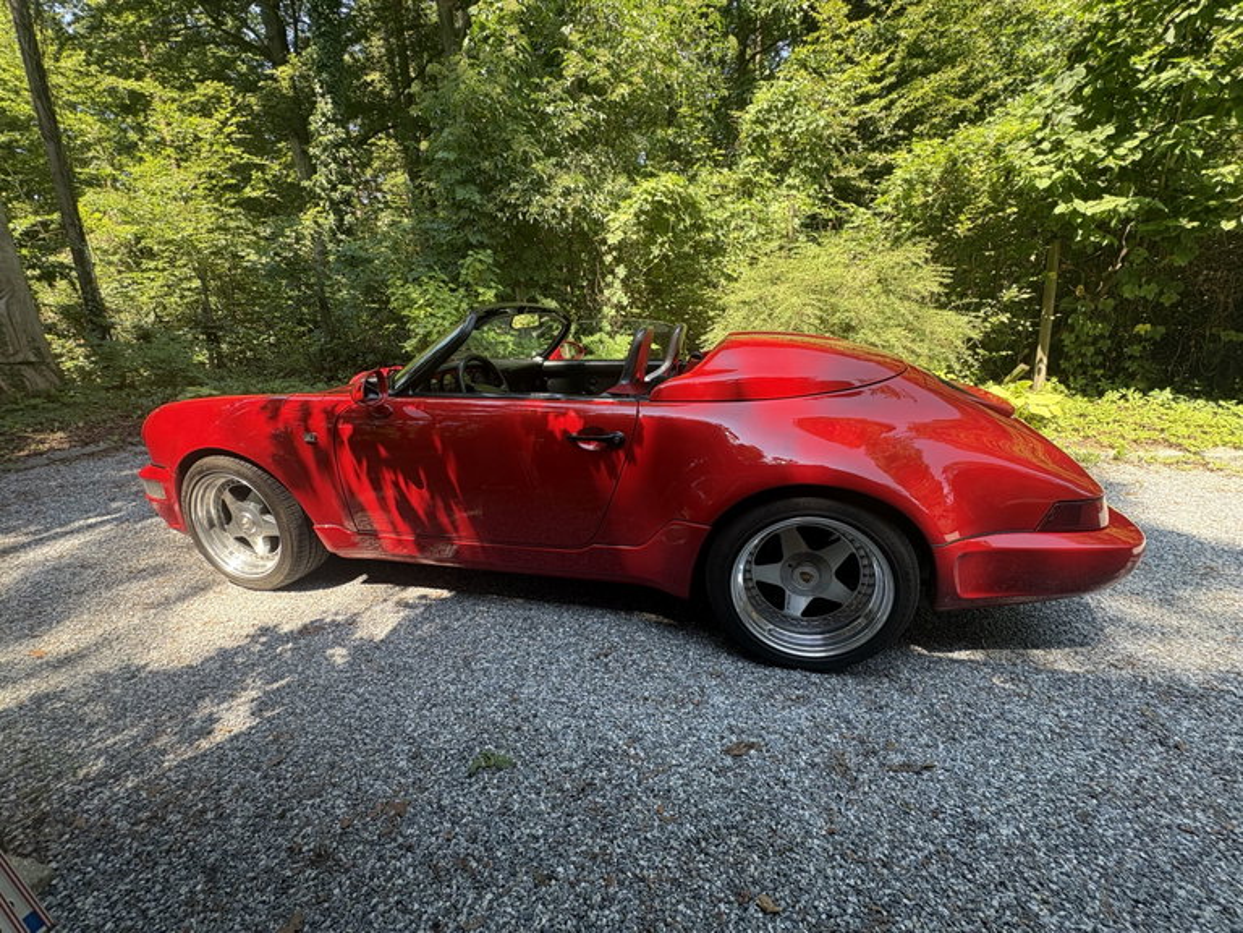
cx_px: 622
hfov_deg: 102.1
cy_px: 466
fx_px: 503
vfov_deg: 85.7
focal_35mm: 14
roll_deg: +2.1
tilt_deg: -15.9
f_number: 2.2
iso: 40
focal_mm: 2.22
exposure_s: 1/125
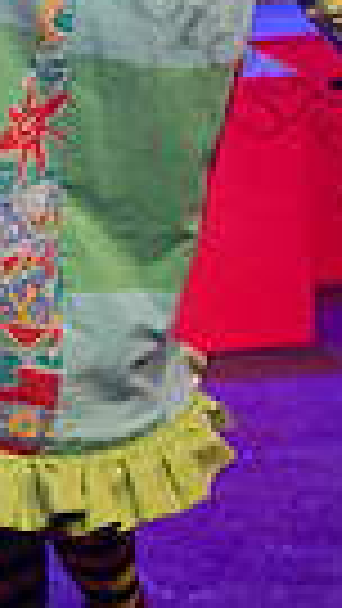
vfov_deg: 8.7
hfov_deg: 5.0
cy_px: -99
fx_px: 3947
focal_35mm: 245
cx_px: 34
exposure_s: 1/320
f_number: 2.8
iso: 1000
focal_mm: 70
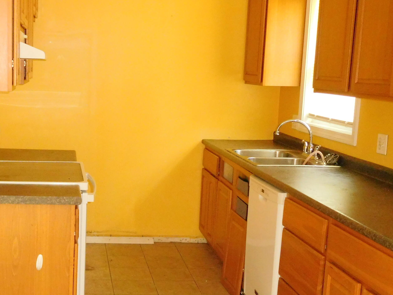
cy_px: 184
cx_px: 94
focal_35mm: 51
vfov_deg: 28.5
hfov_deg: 36.5
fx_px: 579
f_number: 3.6
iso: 800
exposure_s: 1/30
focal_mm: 5.7
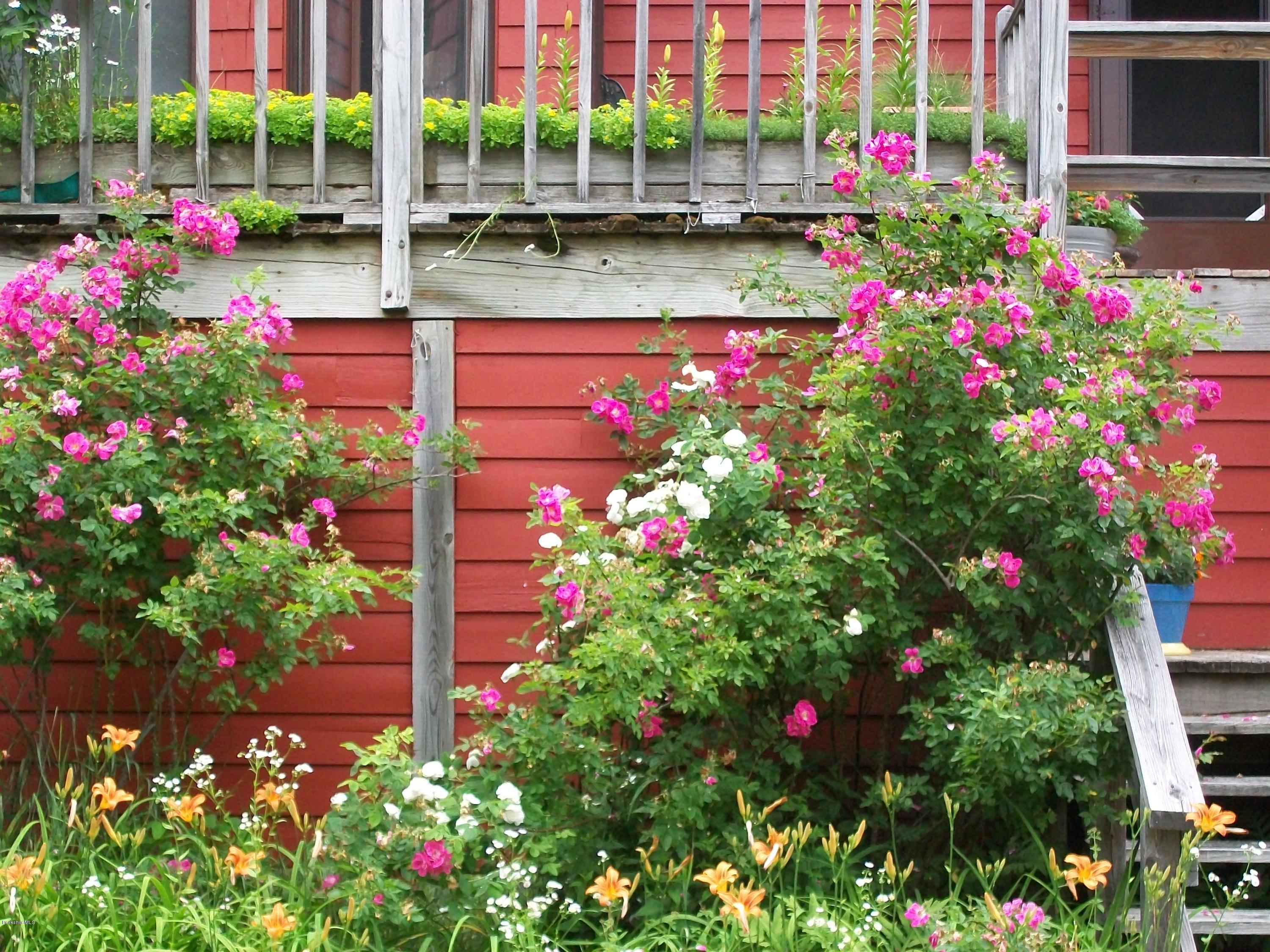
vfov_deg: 21.0
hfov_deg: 27.8
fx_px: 2568
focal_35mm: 70
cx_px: 635
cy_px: 476
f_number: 3.8
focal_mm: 11.6
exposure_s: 1/100
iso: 160
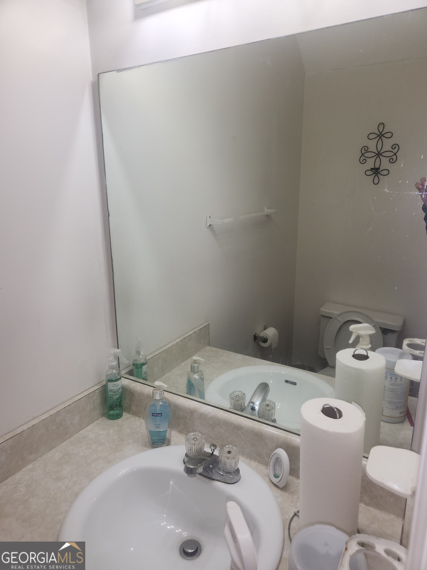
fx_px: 378
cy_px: 285
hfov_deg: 58.9
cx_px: 214
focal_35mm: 23
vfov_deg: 73.9
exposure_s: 1/60
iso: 20
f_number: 1.8
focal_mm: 5.4
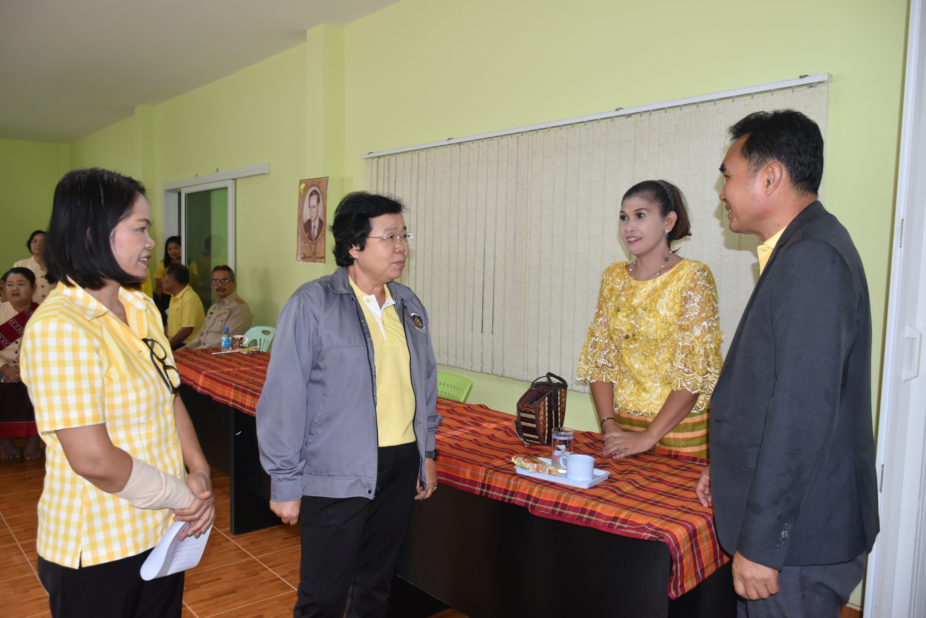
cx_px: 463
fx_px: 694
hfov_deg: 67.4
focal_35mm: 27
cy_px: 309
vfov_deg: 47.9
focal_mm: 18
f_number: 3.5
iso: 800
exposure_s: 1/60
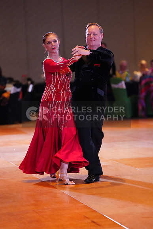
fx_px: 968
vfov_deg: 13.5
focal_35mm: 152
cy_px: 114
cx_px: 76
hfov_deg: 9.0
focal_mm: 152
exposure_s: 1/400
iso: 5000
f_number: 2.8
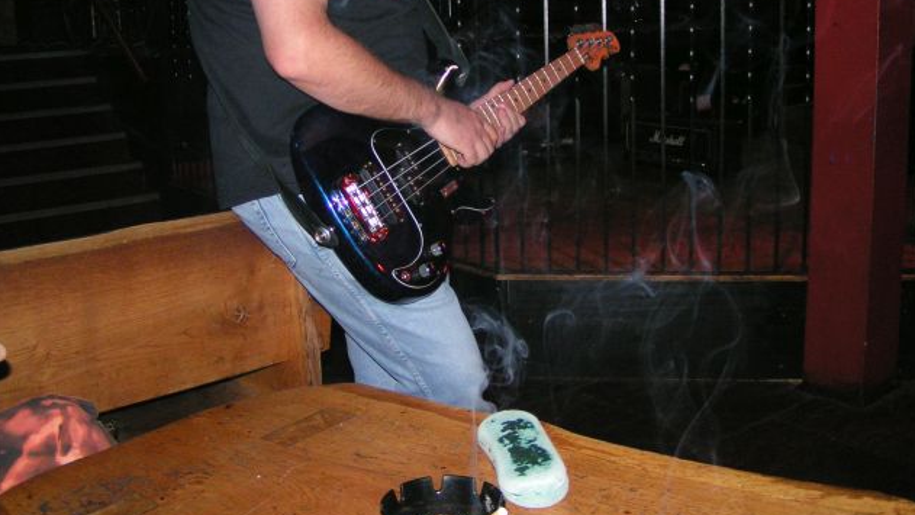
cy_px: 187
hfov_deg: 48.4
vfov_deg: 28.2
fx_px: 1019
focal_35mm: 42
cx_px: 458
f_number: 2.8
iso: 200
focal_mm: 5.8
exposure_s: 1/40
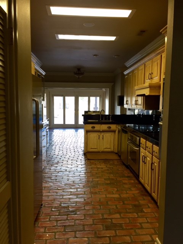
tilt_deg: -4.4
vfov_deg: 61.7
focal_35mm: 29
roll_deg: -1.1
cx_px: 92
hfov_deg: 48.2
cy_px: 122
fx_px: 204
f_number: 2.2
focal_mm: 4.15
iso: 64
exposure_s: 1/30
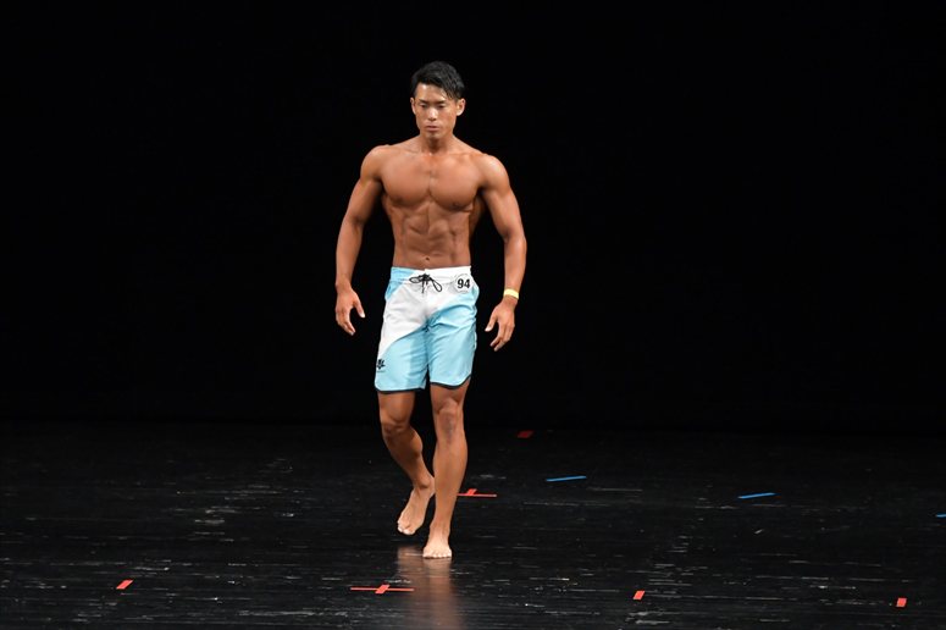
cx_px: 473
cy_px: 315
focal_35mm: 255
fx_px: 6698
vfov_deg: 5.4
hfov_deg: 8.1
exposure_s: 1/400
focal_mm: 170
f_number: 5.6
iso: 3200
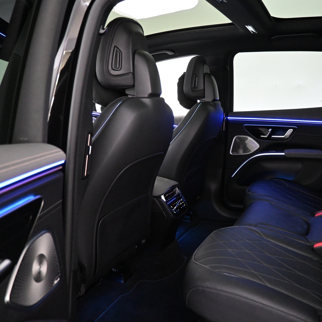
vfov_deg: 51.1
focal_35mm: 32
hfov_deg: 49.3
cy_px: 158
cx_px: 237
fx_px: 337
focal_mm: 16
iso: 4000
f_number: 3.5
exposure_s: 1/40
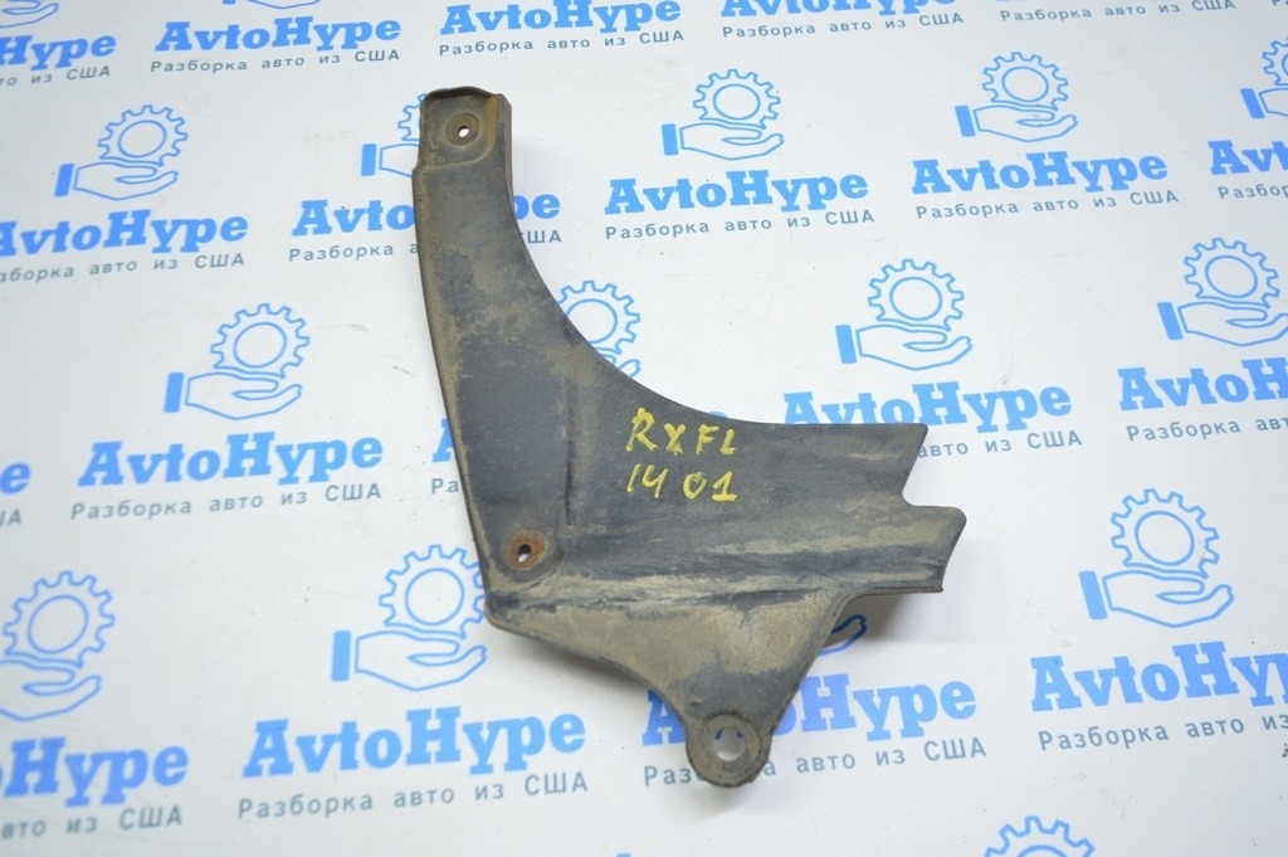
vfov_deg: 43.5
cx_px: 644
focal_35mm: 30
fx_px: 1072
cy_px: 428
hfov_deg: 62.0
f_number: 3.5
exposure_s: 1/40
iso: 400
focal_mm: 20
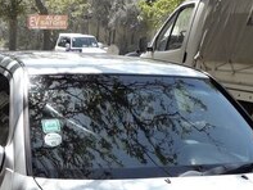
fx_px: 497
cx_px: 23
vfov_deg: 18.9
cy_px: 289
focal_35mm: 68
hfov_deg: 27.5
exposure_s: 1/739
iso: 40
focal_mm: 3.6
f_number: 1.9
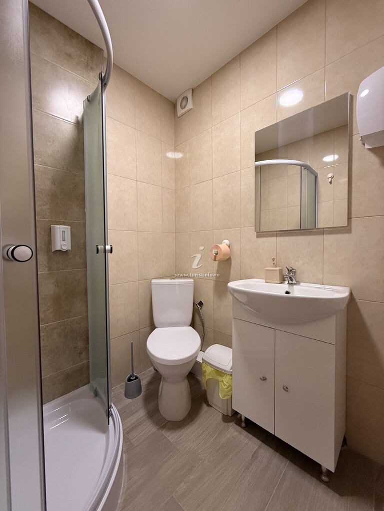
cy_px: 256
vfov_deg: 102.1
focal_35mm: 14
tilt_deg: -1.2
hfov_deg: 85.7
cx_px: 192
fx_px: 207
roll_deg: +0.3
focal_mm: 2.22
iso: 400
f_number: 2.2
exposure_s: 1/100
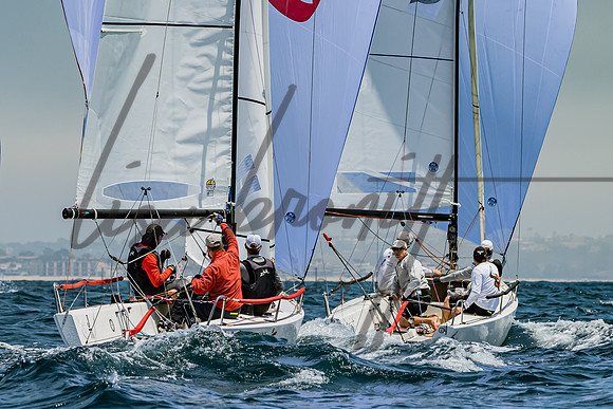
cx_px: 323
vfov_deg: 4.1
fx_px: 5725
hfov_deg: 6.1
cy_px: 161
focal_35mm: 336
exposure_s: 1/2000
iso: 400
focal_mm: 155
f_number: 6.3
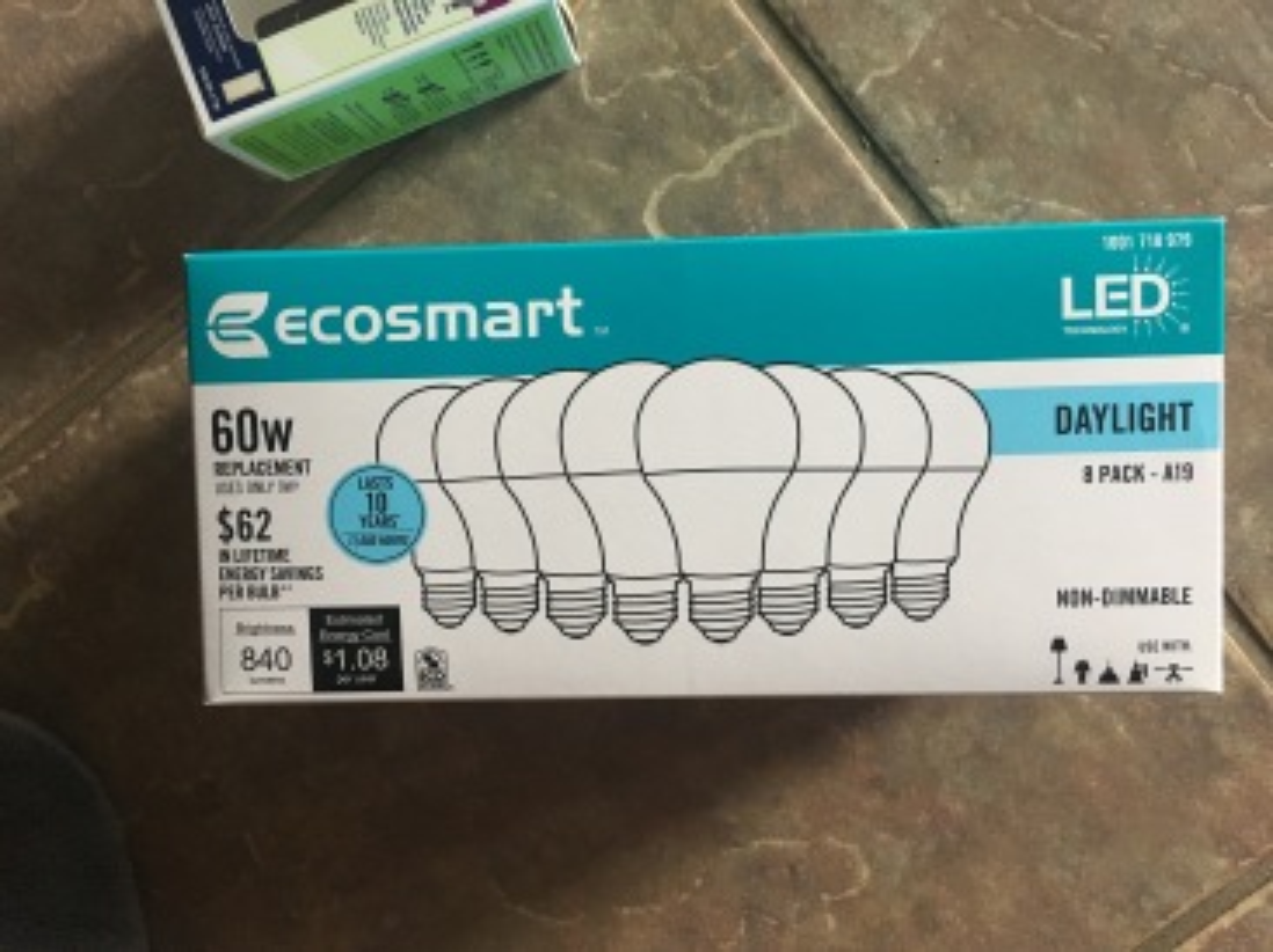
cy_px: 476
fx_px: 1066
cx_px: 636
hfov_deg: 61.7
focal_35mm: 29
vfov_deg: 48.2
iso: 200
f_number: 2.2
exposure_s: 1/20
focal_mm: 4.15
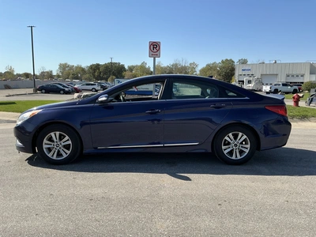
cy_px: 118
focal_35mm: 28
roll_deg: -0.9
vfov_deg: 49.7
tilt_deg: -5.6
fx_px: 256
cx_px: 158
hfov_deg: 63.4
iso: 25
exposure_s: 1/1675
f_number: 1.8
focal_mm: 3
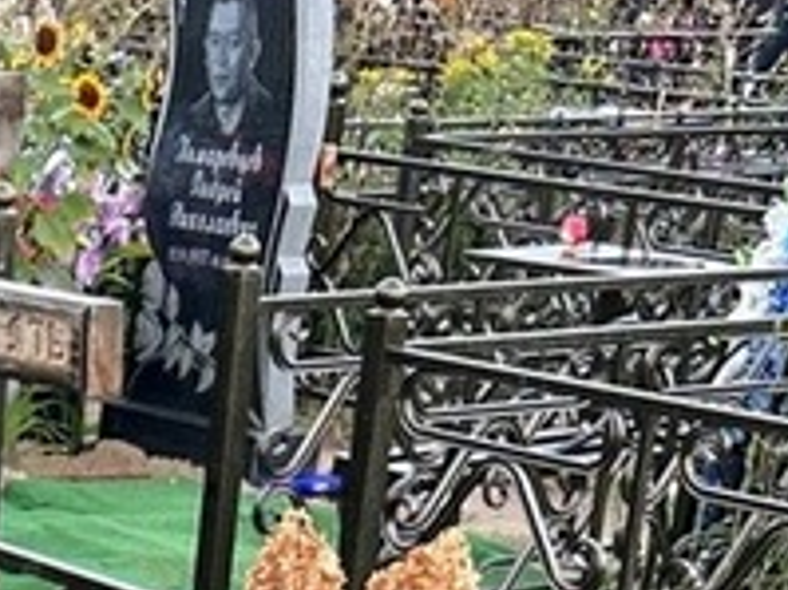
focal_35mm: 134
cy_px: 1271
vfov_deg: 10.0
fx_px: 3049
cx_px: -368
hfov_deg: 13.9
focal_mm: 5.7
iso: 50
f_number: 1.5
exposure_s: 1/594
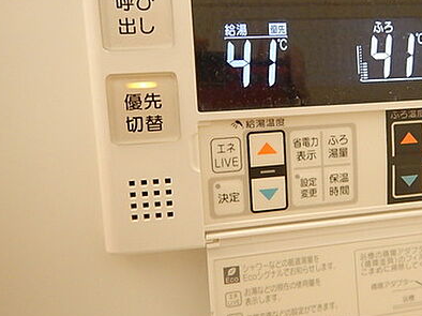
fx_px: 475
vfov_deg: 36.6
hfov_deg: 46.7
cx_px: 300
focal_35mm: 39
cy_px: 124
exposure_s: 1/13
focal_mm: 4.3
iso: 400
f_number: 2.8
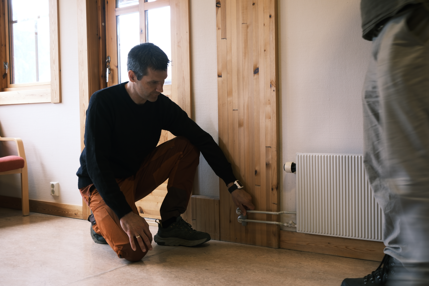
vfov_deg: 32.6
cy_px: 143
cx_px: 214
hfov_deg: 47.4
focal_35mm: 41
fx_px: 489
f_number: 2.8
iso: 160
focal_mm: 27
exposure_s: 1/13
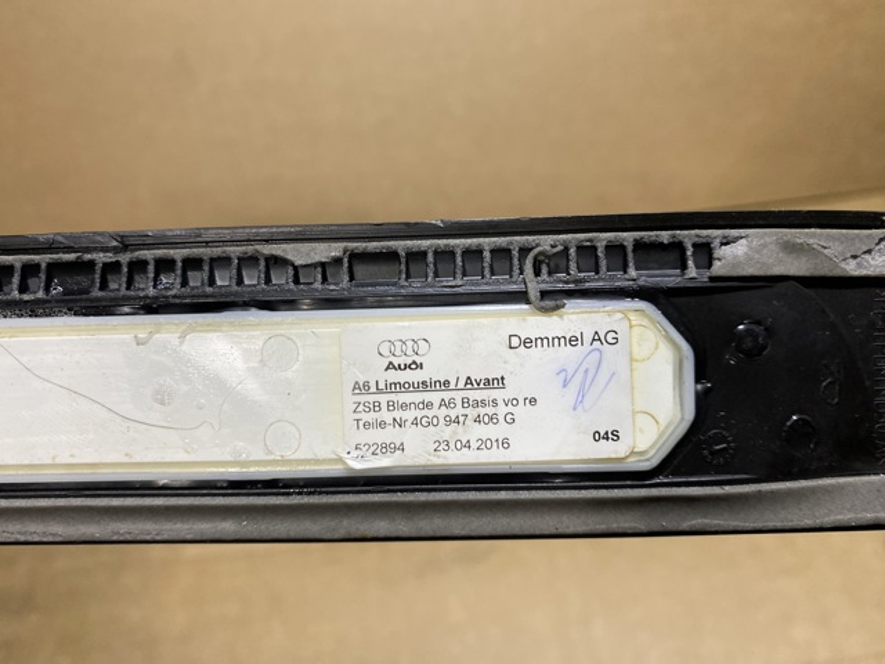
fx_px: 639
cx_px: 442
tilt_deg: -45.3
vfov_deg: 54.9
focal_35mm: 25
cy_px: 332
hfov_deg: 69.4
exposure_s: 1/100
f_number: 1.8
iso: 100
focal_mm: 4.25
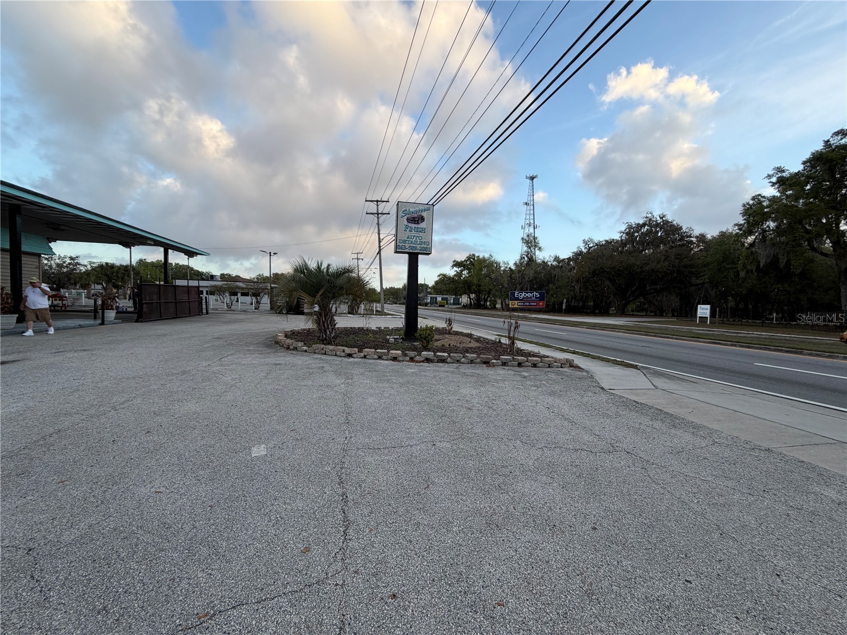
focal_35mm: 14
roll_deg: -2.7
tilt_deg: -3.2
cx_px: 424
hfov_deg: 102.1
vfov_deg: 85.7
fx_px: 343
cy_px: 318
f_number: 2.2
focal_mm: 2.22
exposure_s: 1/451
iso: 64
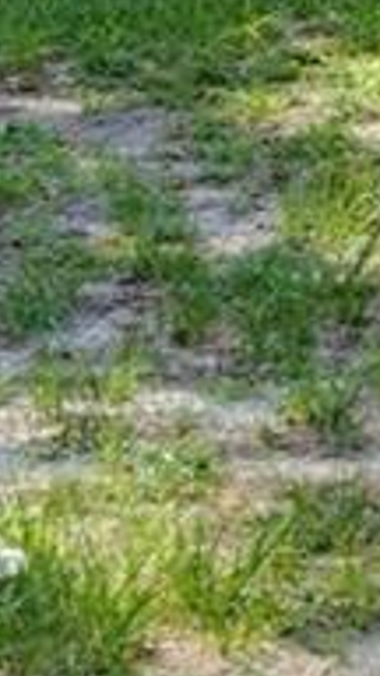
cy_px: -535
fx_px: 5481
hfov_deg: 3.9
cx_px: 925
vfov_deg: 6.9
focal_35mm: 306
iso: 1600
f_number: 10
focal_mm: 35
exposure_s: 1/250
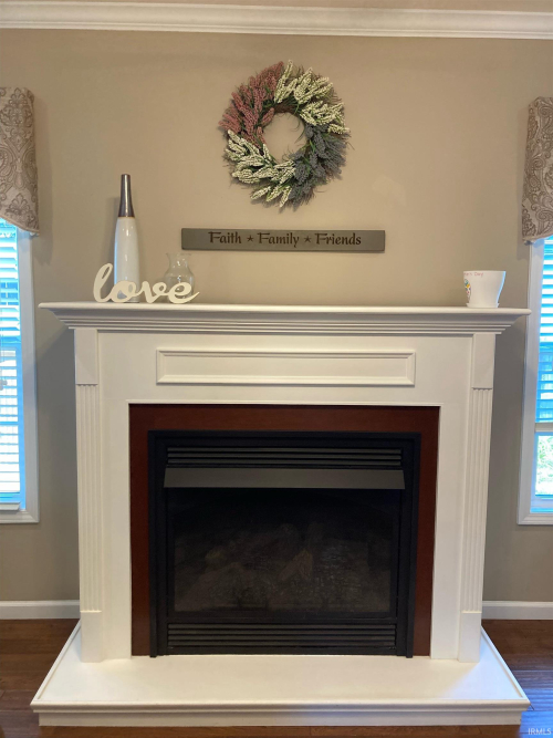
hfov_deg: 49.7
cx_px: 276
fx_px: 597
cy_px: 369
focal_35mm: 28
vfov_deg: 63.5
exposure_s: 1/60
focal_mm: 3.99
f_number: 1.8
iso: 160
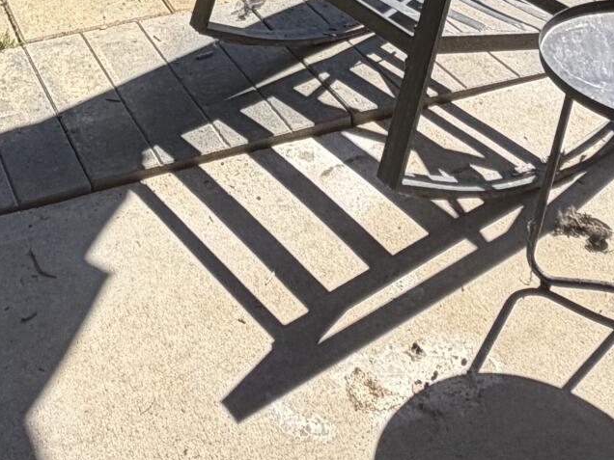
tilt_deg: +0.3
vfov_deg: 16.1
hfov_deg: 29.2
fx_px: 1171
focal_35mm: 66
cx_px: 210
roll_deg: +0.0
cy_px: -511
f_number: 2.2
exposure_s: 1/709
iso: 40
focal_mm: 2.22
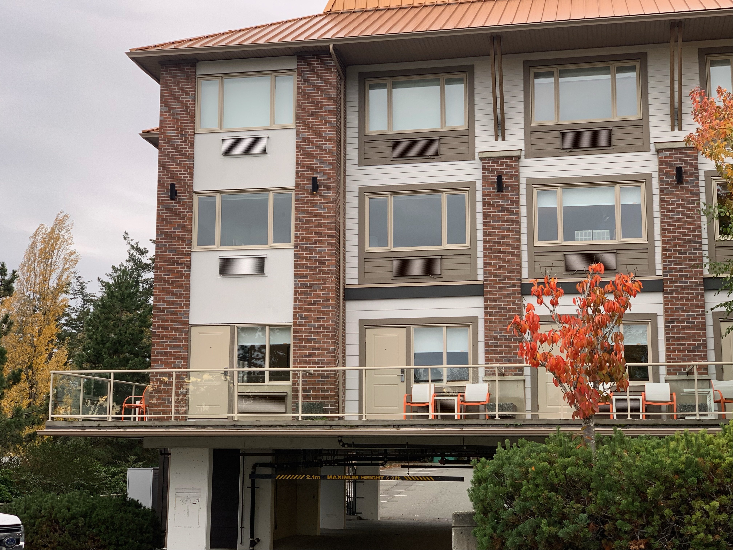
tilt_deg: +10.2
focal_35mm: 52
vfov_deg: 28.0
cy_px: 275
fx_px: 1101
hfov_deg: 36.8
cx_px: 366
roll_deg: -0.6
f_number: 2.4
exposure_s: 1/66
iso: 16
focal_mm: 6
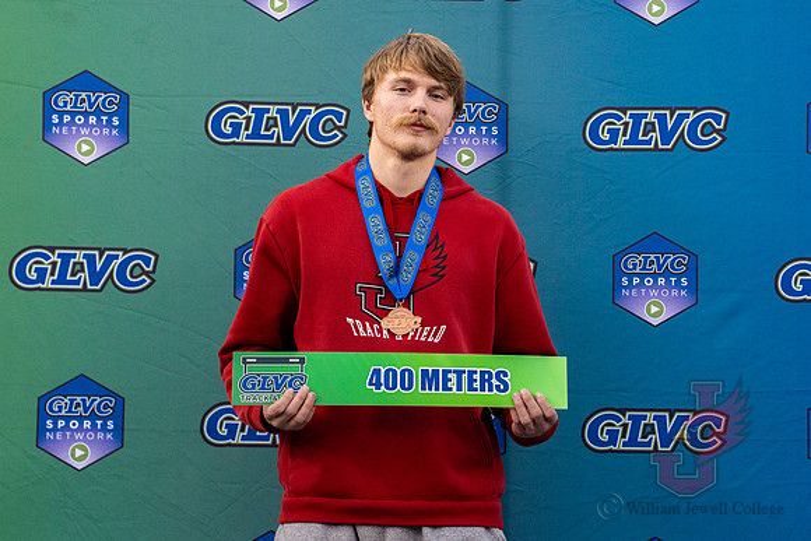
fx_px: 3163
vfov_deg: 9.8
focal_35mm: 140
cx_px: 398
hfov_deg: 14.6
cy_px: 295
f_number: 5
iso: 1600
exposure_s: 1/100
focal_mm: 103
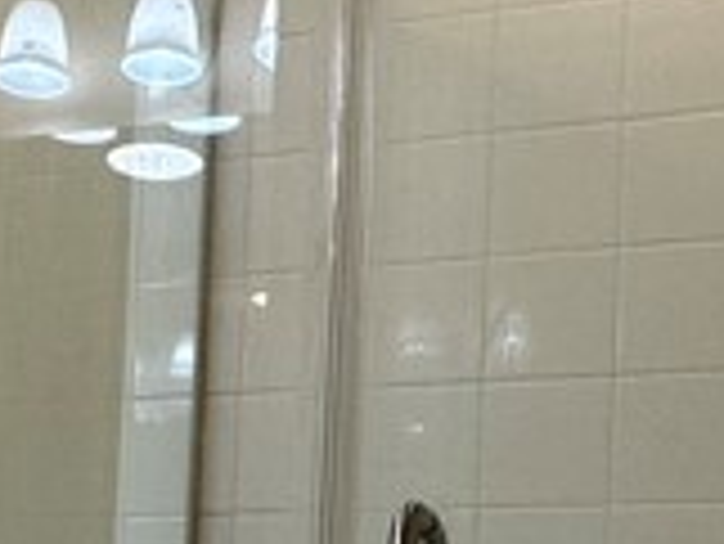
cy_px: 733
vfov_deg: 15.7
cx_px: 99
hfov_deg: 21.6
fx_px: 1863
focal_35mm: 89
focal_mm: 2.22
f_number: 2.2
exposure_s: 1/120
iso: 125
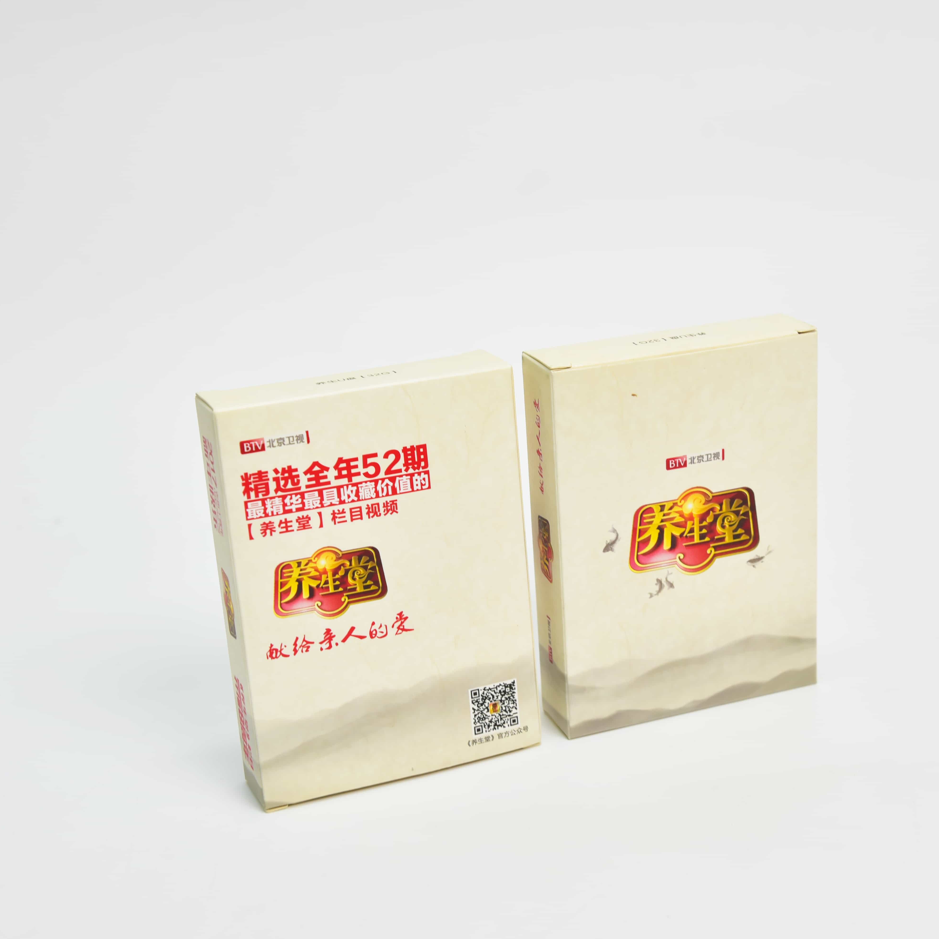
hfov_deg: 29.9
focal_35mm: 57
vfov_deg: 30.0
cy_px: 474
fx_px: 1749
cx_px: 576
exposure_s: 1/40
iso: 400
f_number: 6.3
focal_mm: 44
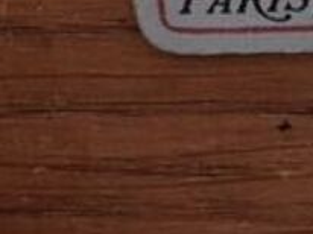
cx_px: 444
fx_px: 1273
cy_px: 105
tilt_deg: -34.4
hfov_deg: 13.3
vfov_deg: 10.5
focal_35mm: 141
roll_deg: +1.6
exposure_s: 1/17
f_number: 2.2
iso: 400
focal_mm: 4.15
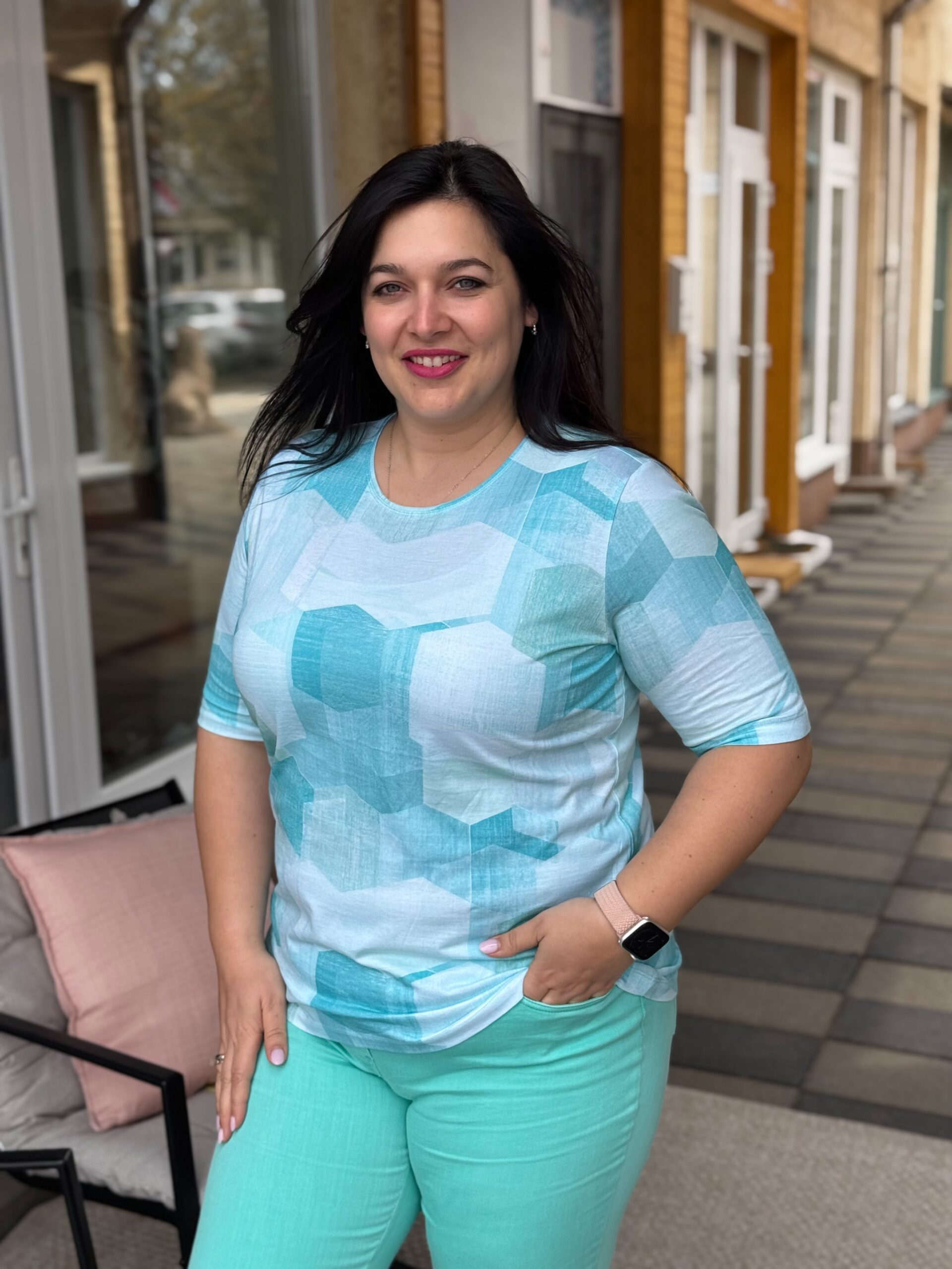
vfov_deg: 39.7
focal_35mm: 48
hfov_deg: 30.3
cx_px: 476
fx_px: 1760
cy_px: 634
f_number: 1.78
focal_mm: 6.76
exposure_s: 1/952
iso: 64
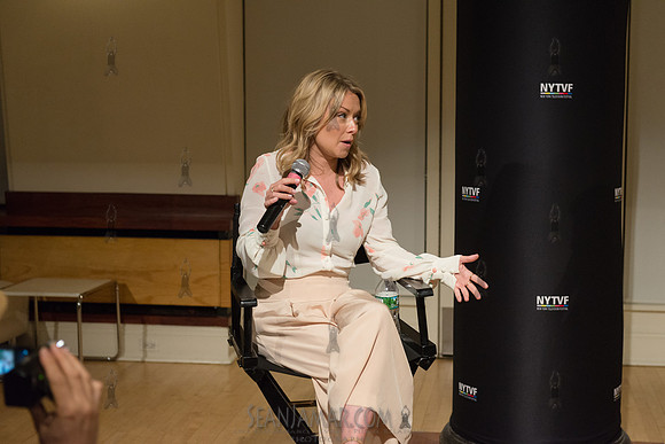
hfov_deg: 33.4
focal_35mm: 60
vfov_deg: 22.6
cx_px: 332
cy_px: 222
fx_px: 1109
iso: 2500
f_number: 4
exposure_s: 1/500
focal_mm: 60
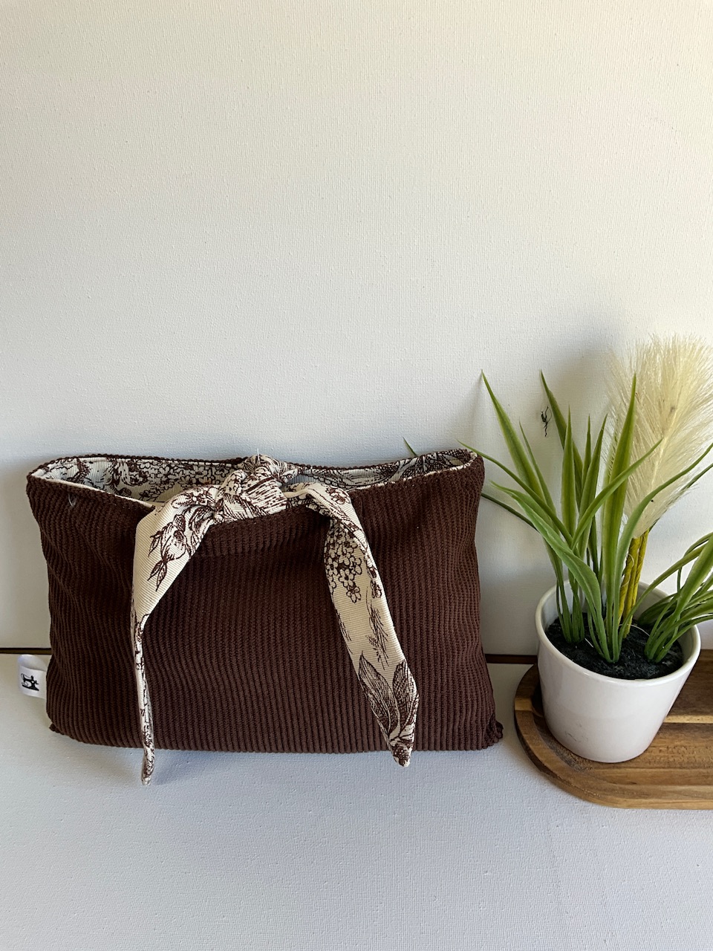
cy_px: 476
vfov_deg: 61.7
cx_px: 356
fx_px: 796
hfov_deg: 48.2
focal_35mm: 29
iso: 25
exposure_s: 1/100
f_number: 1.8
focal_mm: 3
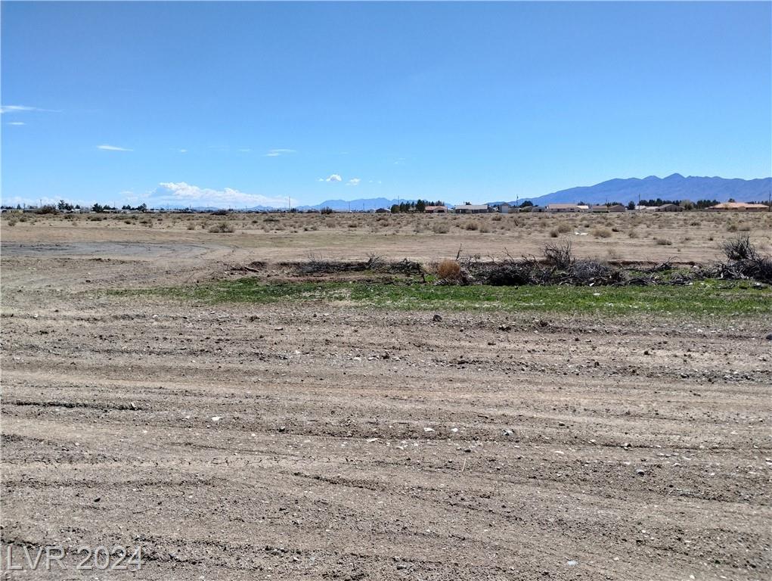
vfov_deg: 49.8
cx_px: 386
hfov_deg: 63.4
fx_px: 625
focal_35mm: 28
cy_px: 290
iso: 100
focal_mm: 4.27
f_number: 1.8
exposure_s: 1/982
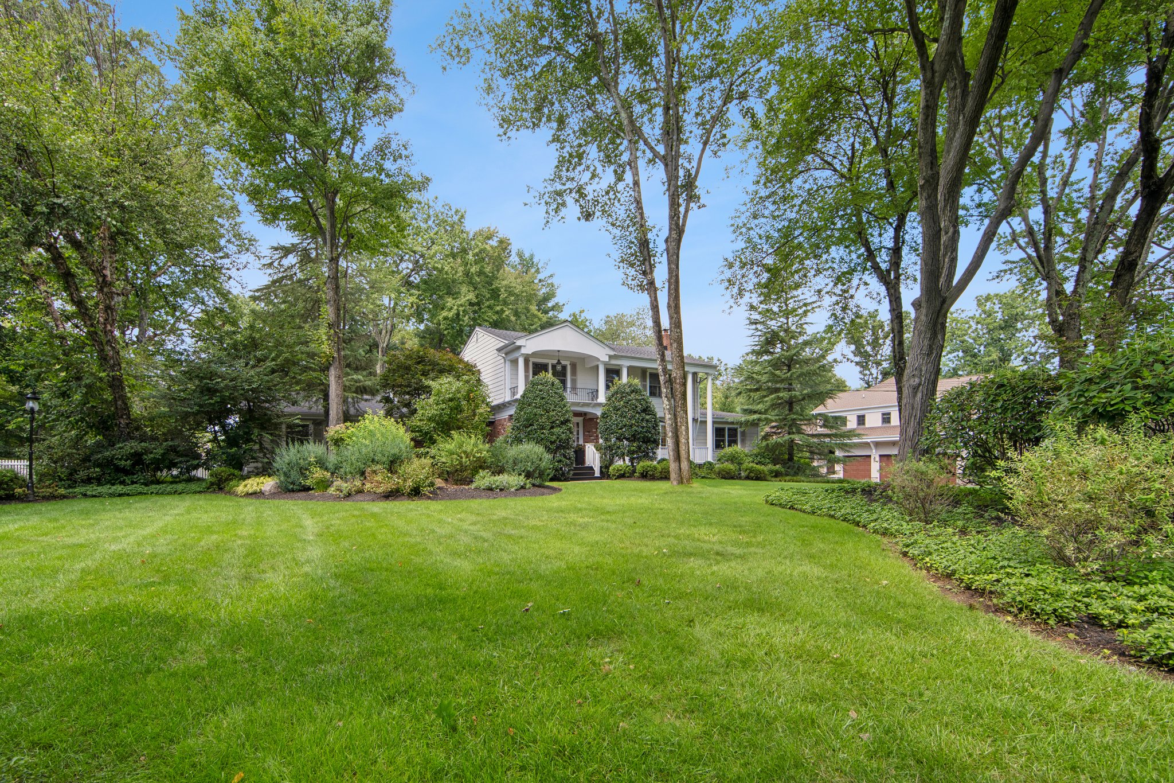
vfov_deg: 81.2
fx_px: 456
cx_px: 587
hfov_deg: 104.3
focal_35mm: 14
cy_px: 392
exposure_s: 1/160
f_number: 8
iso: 400
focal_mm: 14
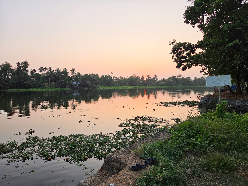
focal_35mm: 23
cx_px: 124
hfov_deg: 73.9
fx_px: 165
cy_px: 93
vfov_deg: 58.9
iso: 80
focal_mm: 5.4
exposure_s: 1/807
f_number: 1.8
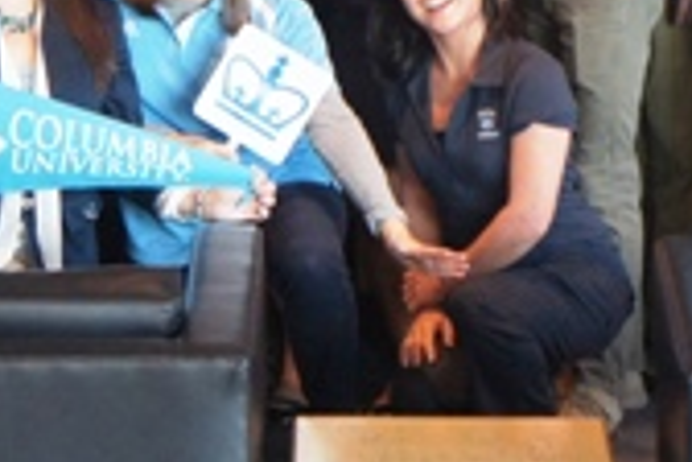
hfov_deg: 7.8
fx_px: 5055
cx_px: 161
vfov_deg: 5.2
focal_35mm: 263
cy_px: -336
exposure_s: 1/125
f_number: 5
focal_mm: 46
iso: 1600
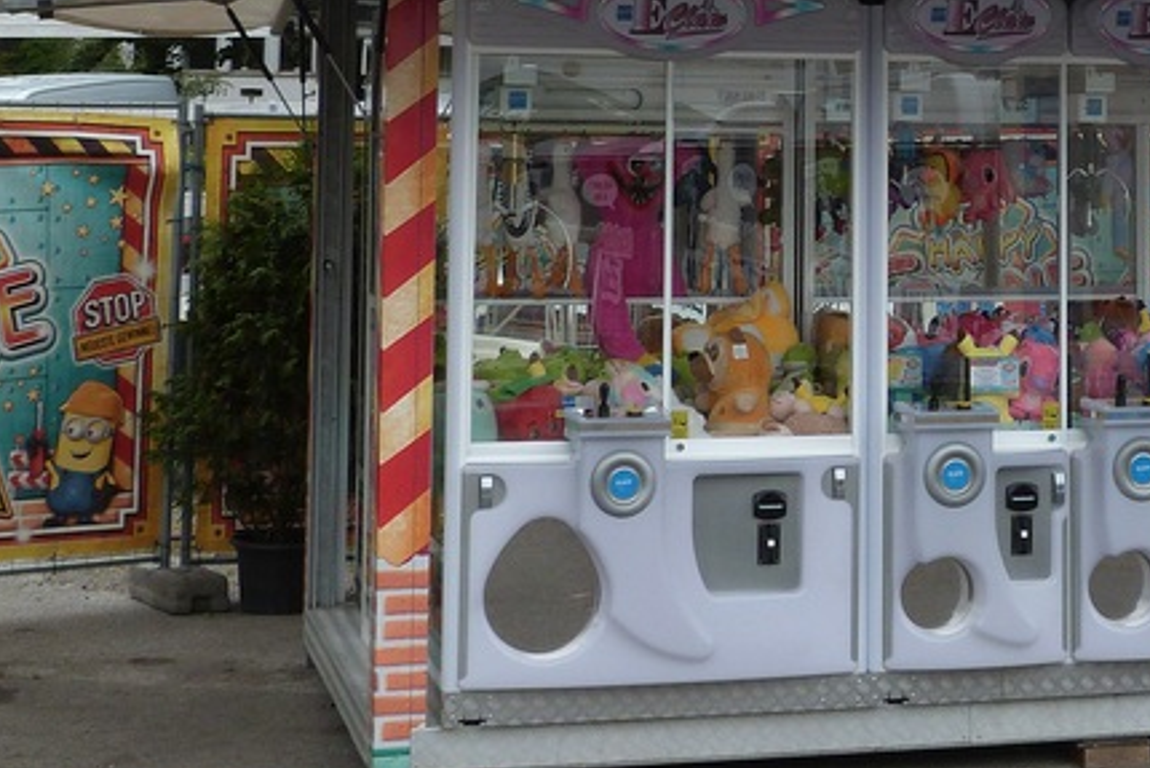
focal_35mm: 87
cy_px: -78
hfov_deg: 22.9
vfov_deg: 15.3
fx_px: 2780
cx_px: 982
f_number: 5
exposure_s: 1/250
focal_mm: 6.3
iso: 100
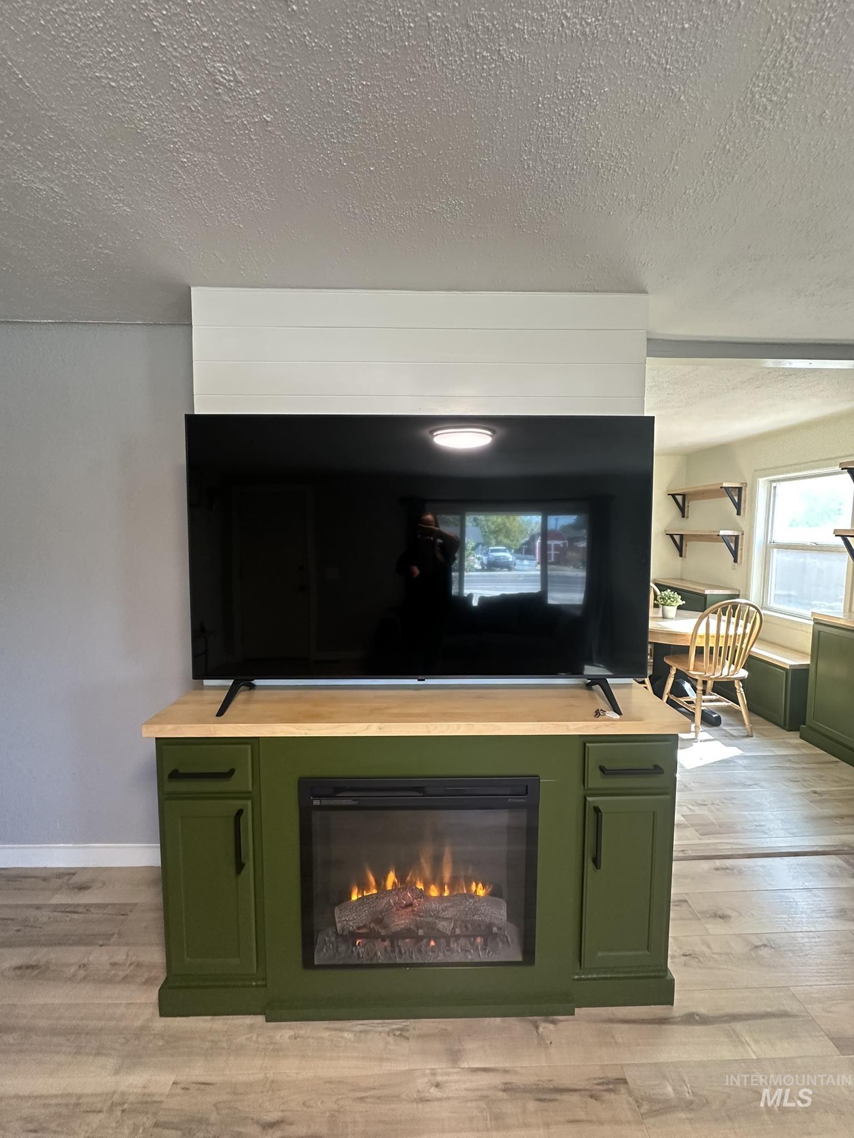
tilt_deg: -2.9
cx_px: 427
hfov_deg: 85.7
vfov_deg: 102.1
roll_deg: -2.3
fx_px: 461
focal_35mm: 14
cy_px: 569
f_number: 2.2
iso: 400
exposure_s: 1/60
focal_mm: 2.22
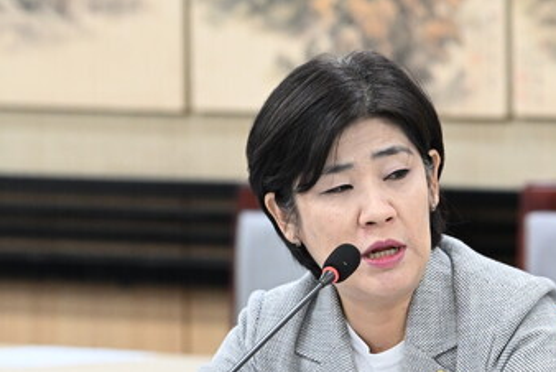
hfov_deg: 4.7
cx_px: 492
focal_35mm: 438
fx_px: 6770
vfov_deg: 3.1
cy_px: 301
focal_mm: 165
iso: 2000
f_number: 4
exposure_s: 1/200
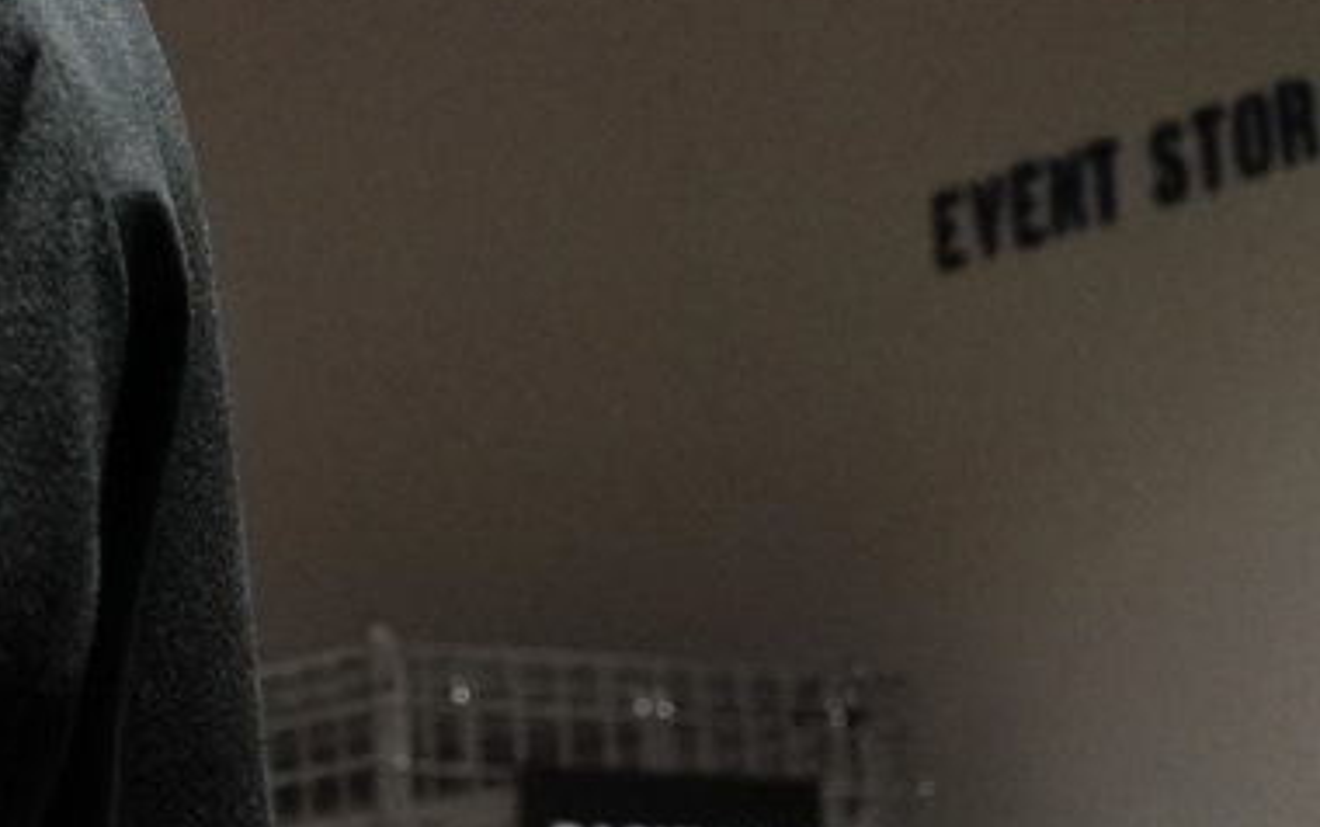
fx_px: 5327
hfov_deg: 13.5
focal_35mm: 148
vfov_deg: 8.9
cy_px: 229
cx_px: -538
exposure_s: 1/125
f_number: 4.5
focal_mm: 46
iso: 5000
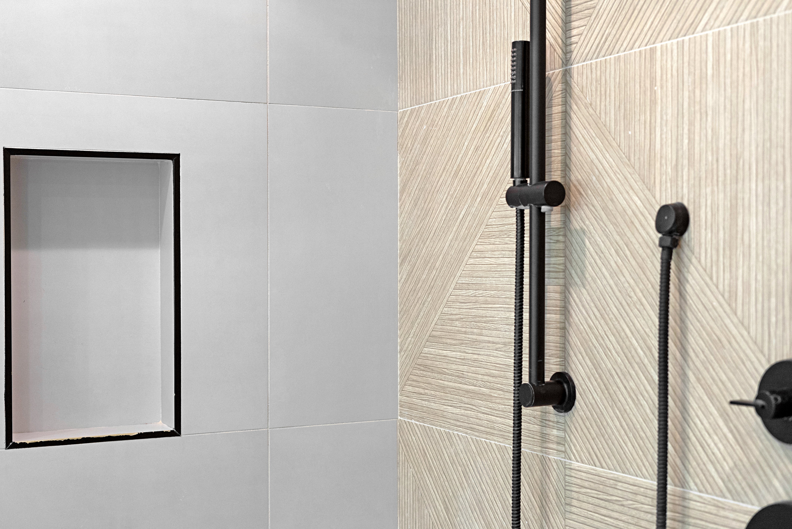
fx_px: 1101
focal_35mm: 50
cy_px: 264
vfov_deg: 27.0
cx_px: 396
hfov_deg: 39.6
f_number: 4
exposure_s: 1/160
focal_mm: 50
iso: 1250
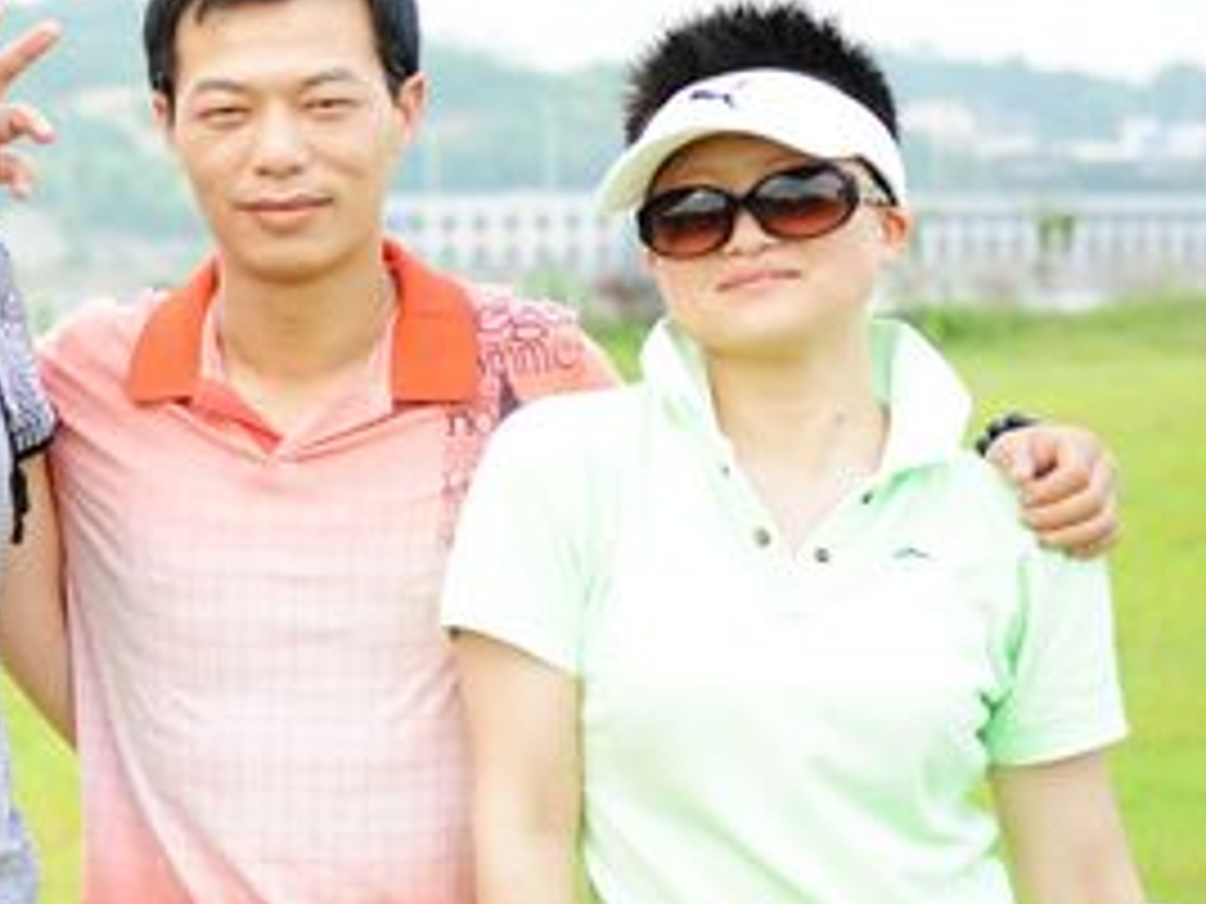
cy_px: 344
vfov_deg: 10.9
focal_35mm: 136
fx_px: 4738
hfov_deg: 14.0
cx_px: -297
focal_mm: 50
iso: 200
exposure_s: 1/160
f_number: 3.2
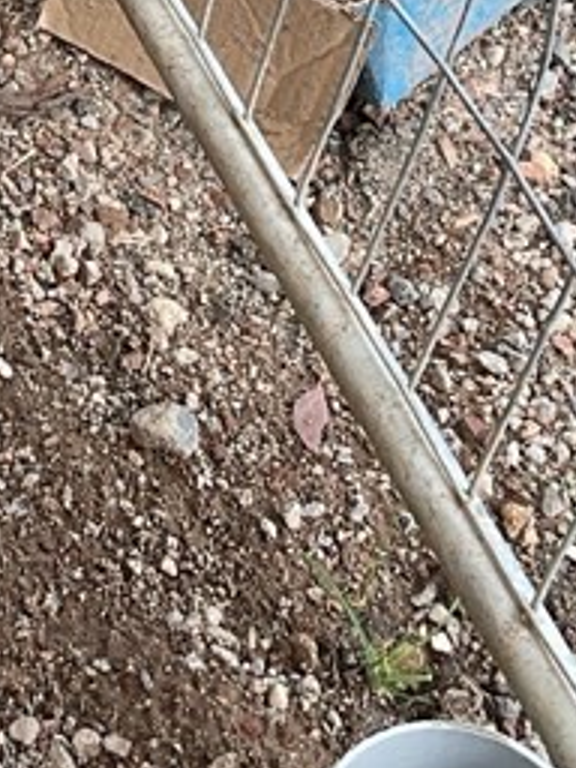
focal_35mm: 136
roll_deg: +1.2
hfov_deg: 10.7
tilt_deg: -39.9
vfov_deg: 13.9
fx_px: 3017
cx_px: -123
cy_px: -279
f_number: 1.8
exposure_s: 1/409
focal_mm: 3
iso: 16
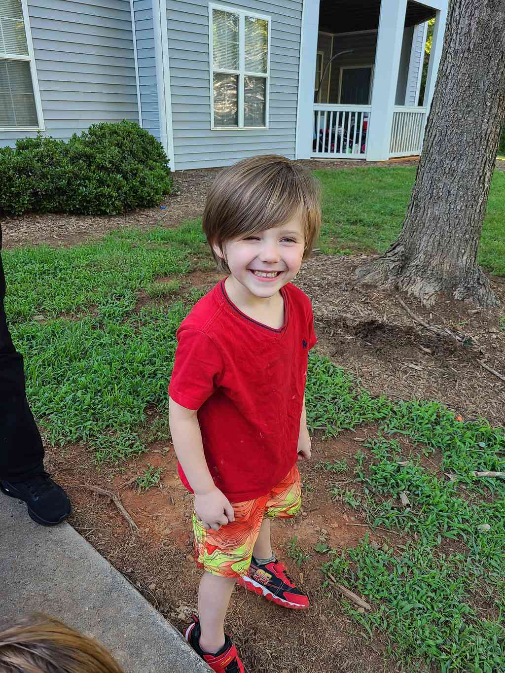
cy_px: 336
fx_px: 506
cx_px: 252
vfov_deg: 67.3
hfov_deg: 53.1
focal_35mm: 26
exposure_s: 1/120
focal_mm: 5.4
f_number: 1.8
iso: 64
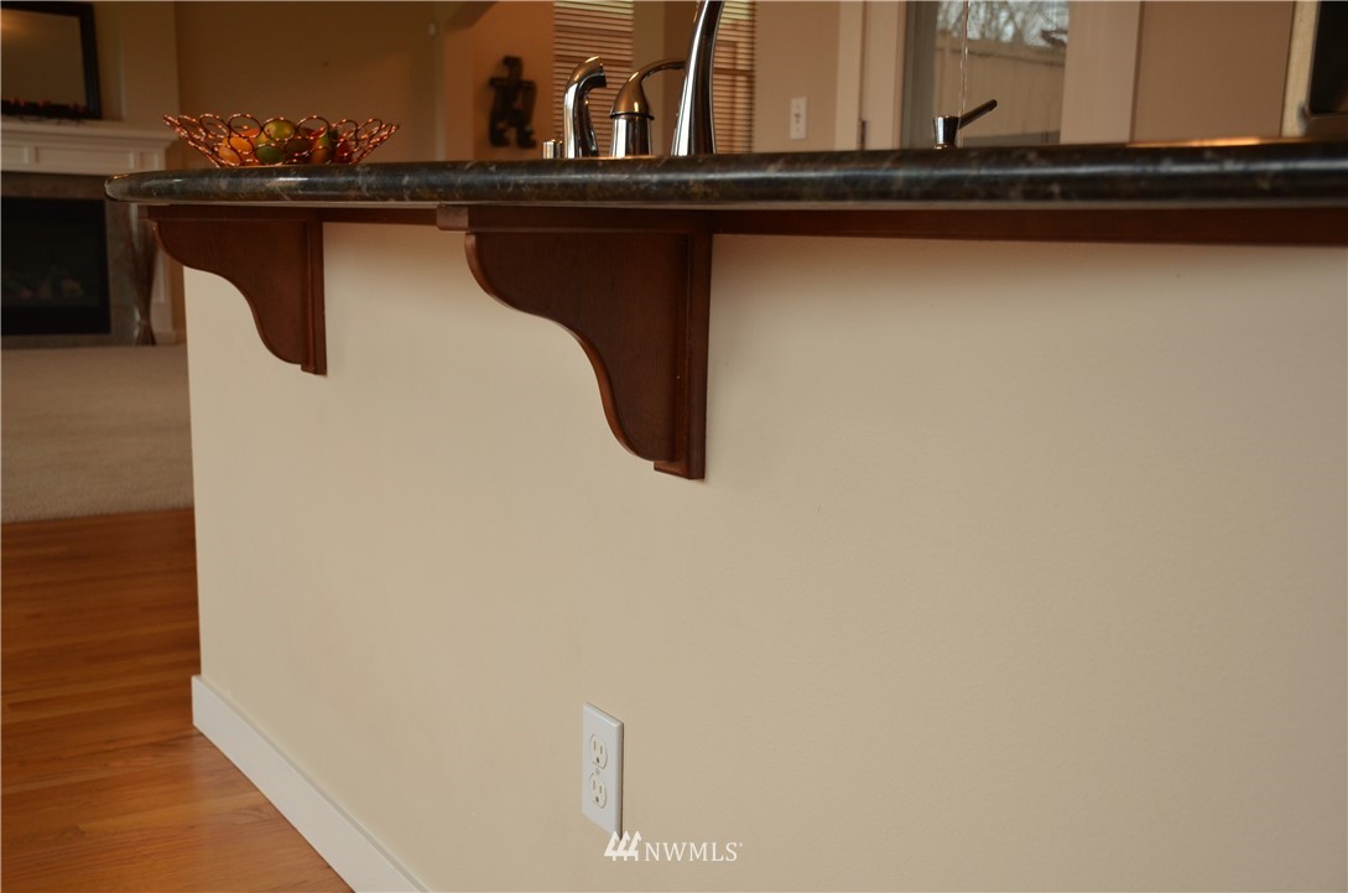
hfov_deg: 48.0
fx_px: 1513
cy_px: 446
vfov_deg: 32.9
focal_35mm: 40
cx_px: 674
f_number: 5
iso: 400
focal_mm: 27
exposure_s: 1/100
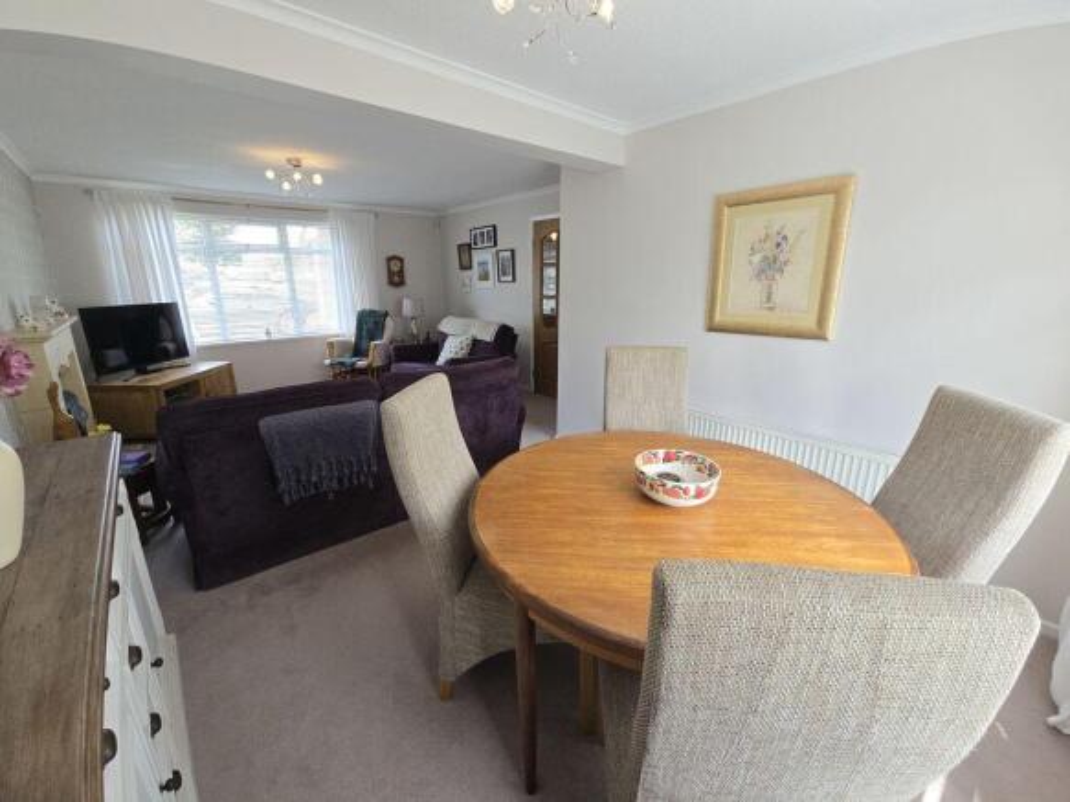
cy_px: 401
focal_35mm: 13
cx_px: 535
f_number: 2.2
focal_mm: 2.2
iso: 64
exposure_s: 1/100
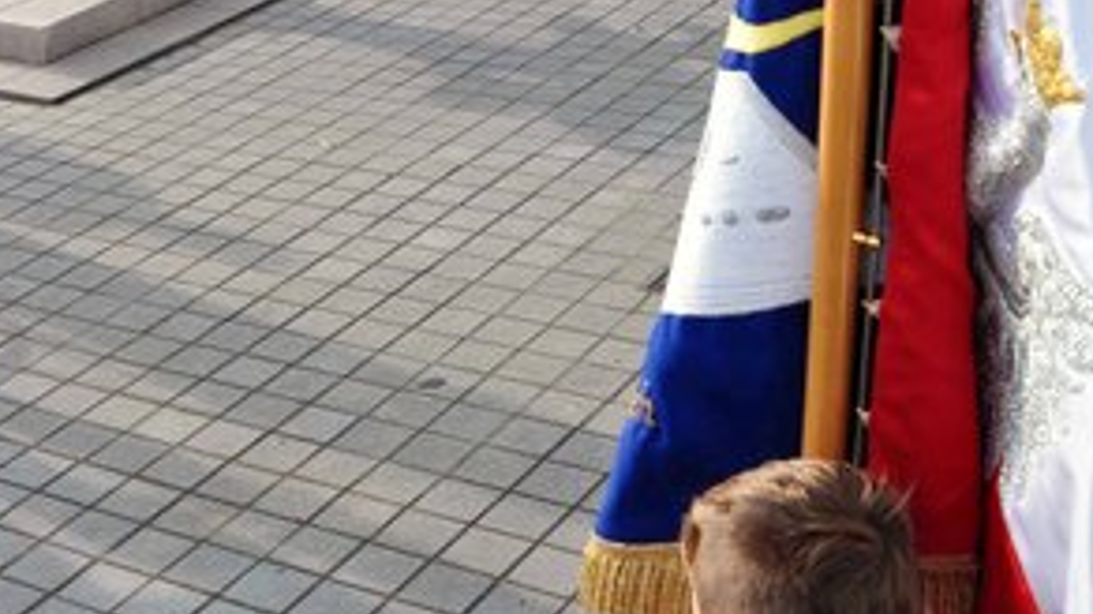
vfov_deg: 19.0
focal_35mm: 63
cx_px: 150
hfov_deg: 32.0
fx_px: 1825
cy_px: 180
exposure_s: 1/200
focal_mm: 18
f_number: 10
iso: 200
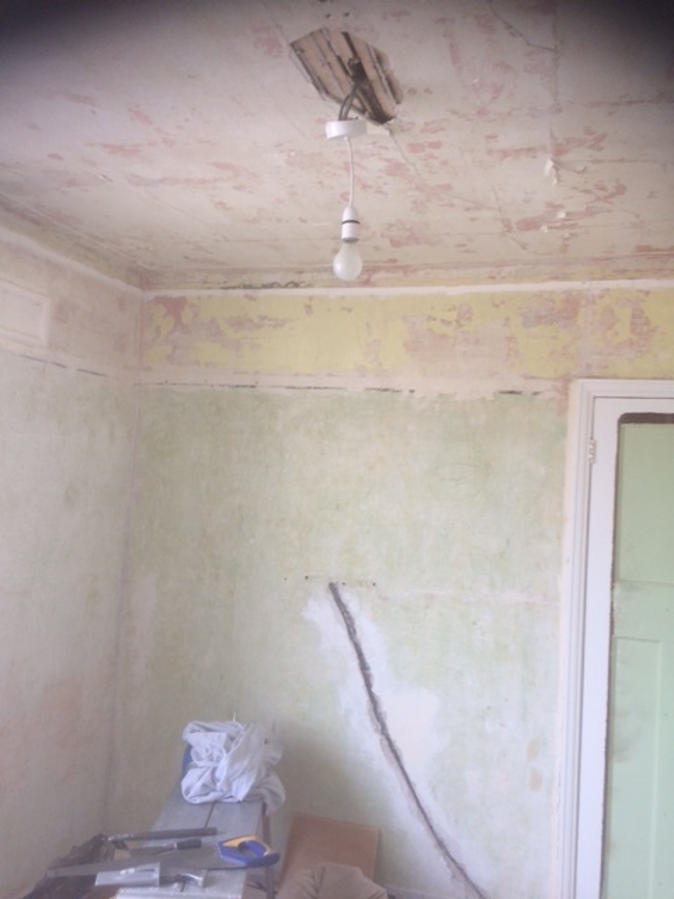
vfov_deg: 61.7
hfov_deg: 48.2
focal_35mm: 29
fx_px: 753
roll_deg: -3.3
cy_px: 450
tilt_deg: +0.8
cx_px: 337
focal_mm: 4.15
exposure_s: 1/50
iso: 40
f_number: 2.2
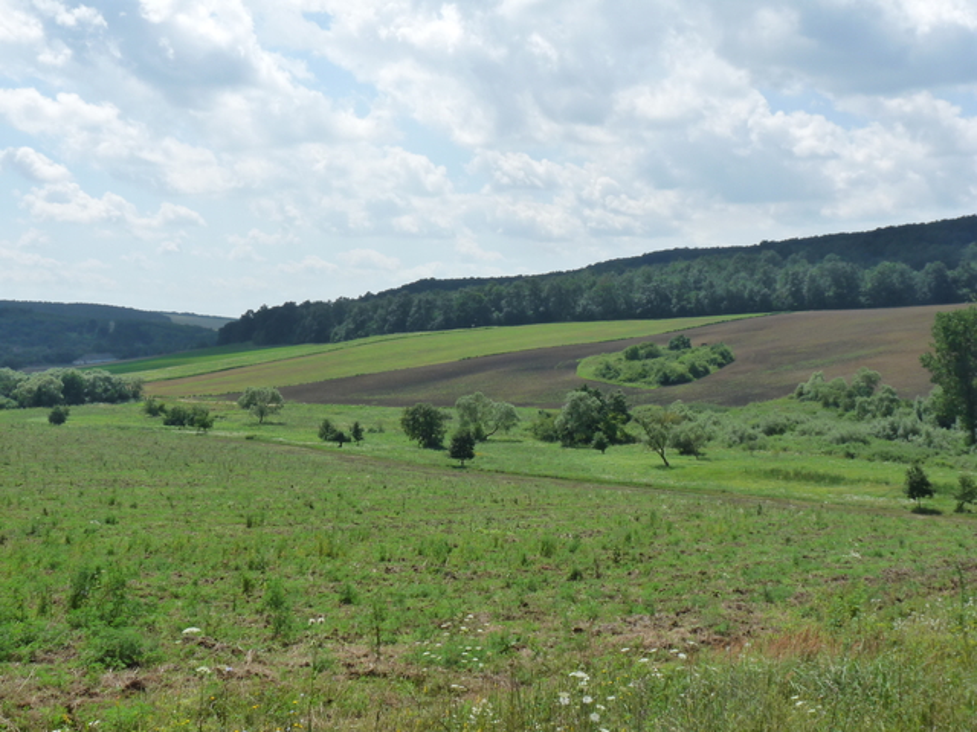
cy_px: 366
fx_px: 1242
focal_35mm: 44
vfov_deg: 32.9
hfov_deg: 42.9
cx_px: 488
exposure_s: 1/500
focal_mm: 7.8
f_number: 6.3
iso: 160
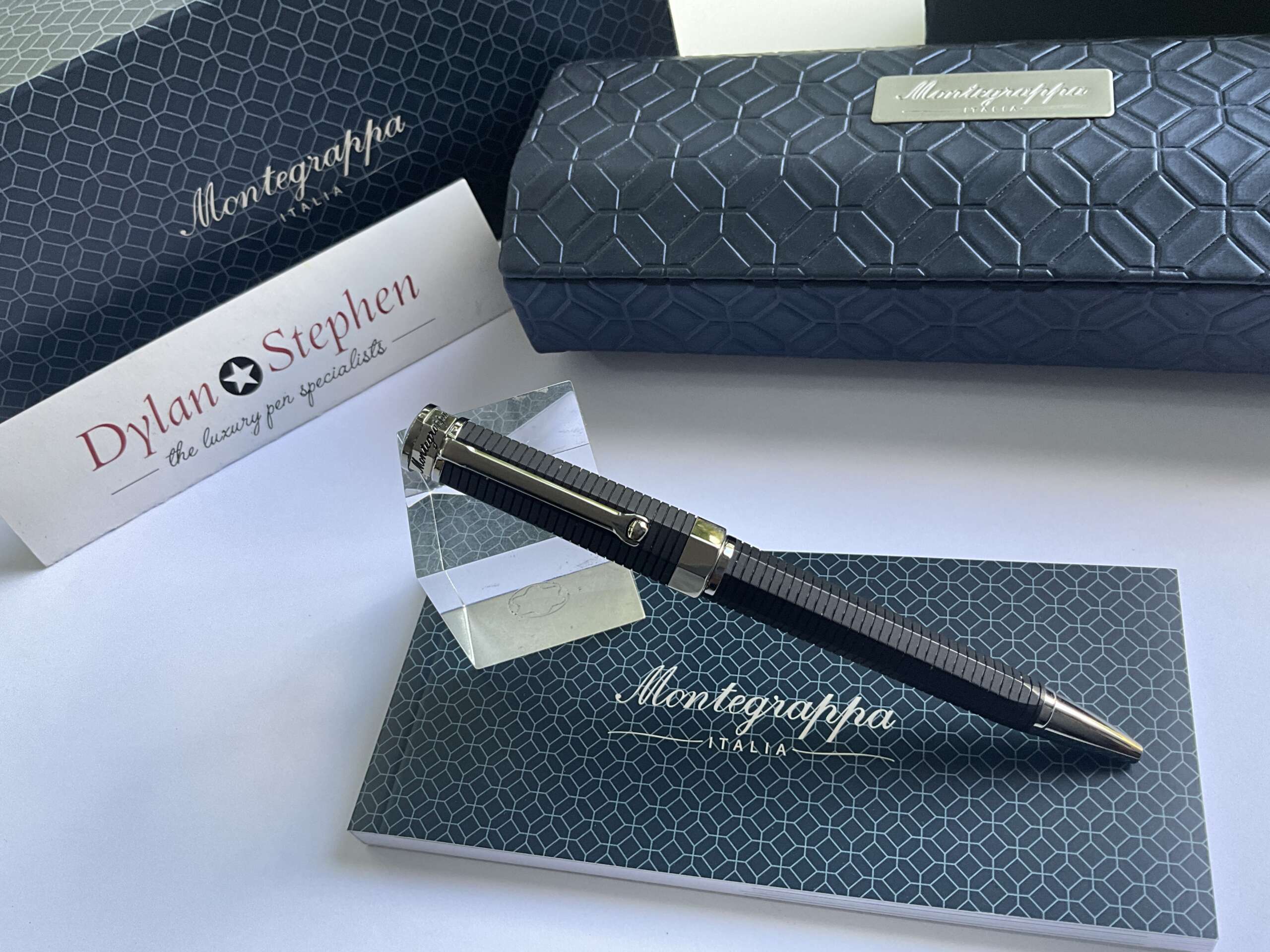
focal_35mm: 29
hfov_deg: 61.7
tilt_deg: -52.6
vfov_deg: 48.2
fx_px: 1064
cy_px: 476
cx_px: 635
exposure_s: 1/122
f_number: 1.8
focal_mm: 3
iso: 64
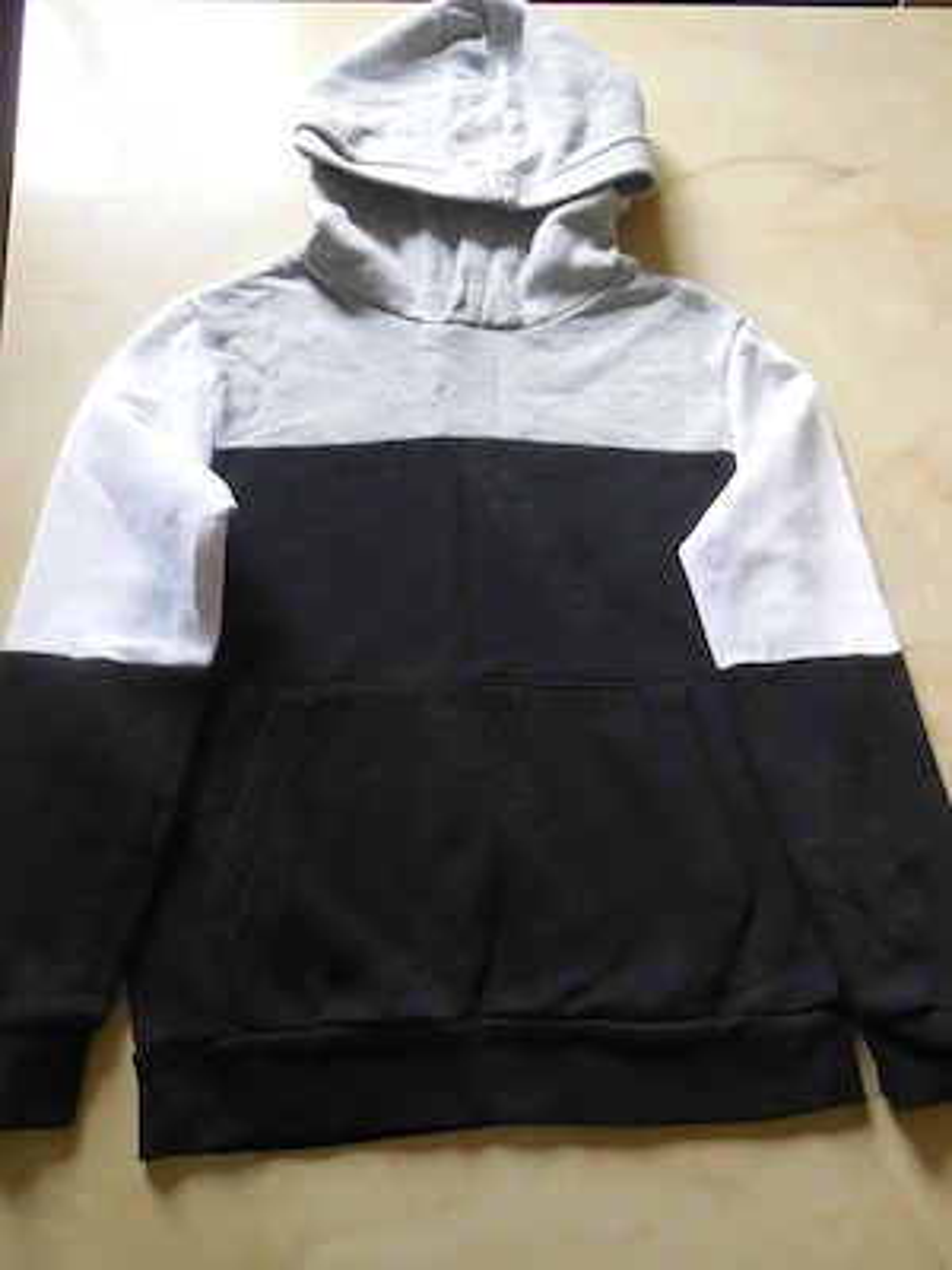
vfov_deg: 69.4
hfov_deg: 54.9
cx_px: 476
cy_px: 635
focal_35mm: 25
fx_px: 917
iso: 400
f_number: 3.1
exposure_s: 1/25
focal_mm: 4.5
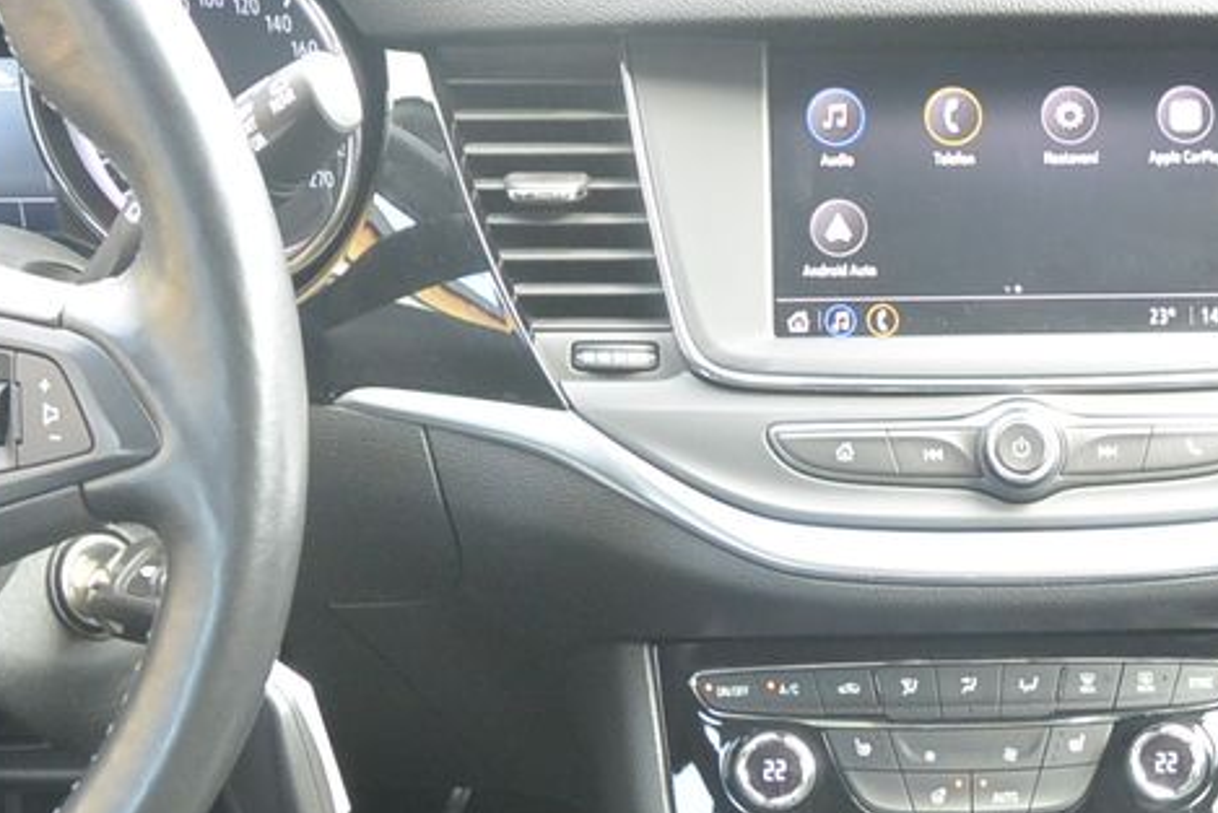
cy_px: 809
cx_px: 1044
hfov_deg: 32.6
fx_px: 1997
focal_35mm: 59
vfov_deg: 22.2
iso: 640
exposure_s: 1/60
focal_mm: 10
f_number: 3.5
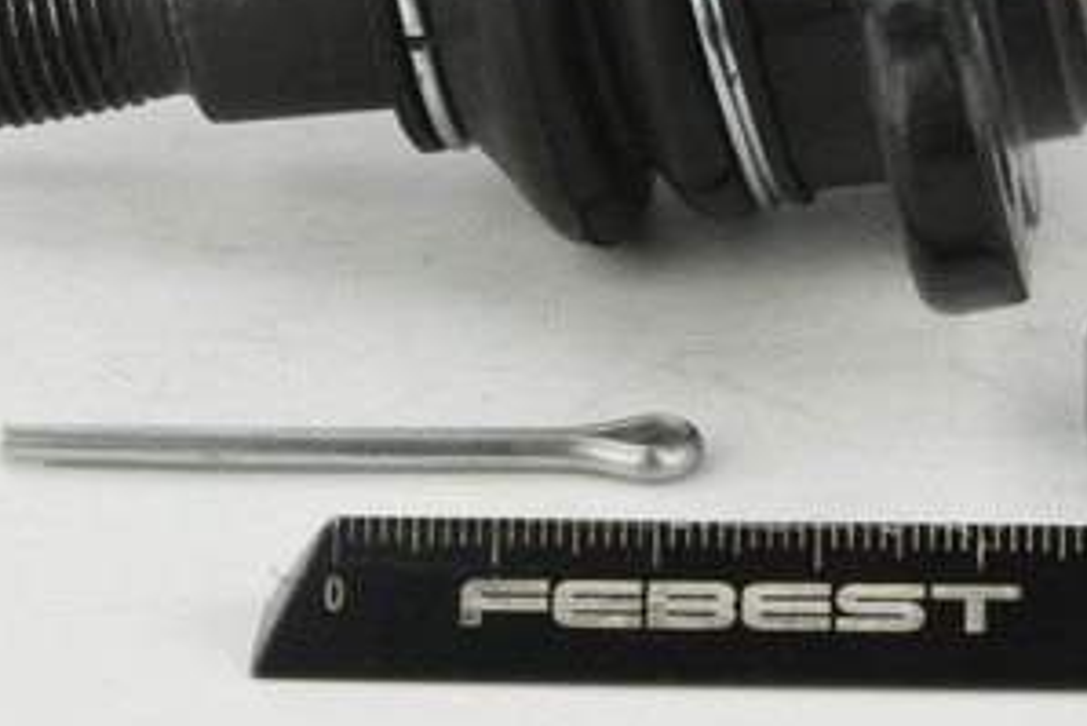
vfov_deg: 9.4
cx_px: 715
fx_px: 4380
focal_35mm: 145
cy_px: 124
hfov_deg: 14.1
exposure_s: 1/3
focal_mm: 60
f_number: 36
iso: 100
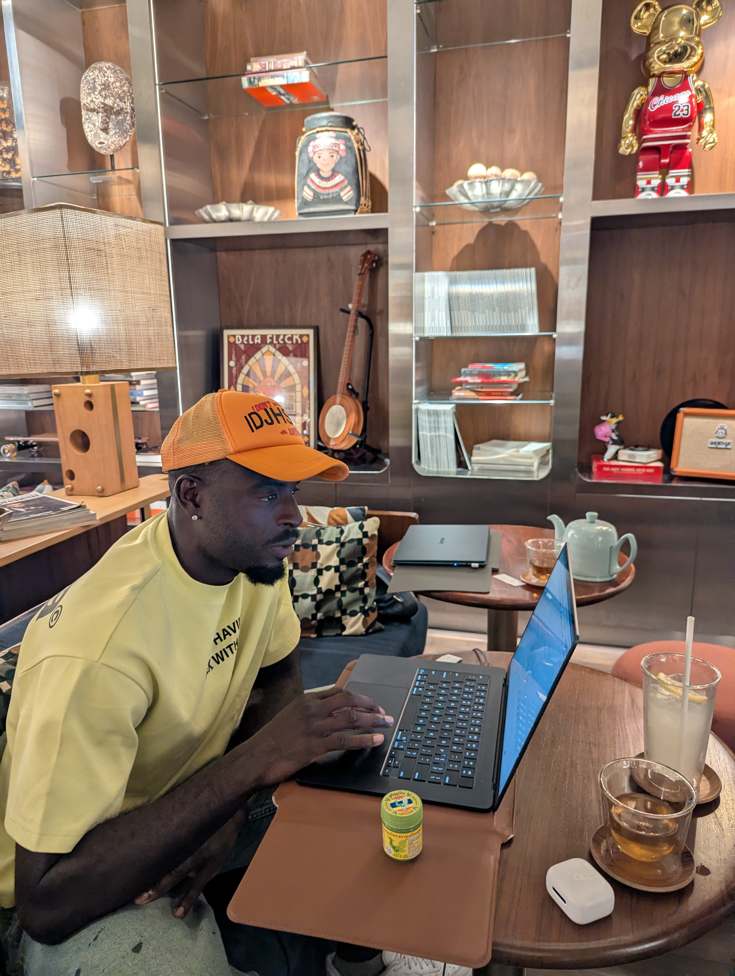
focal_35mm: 24
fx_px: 678
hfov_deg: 56.9
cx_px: 368
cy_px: 488
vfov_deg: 71.5
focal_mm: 6.81
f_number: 1.85
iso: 69
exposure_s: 1/25
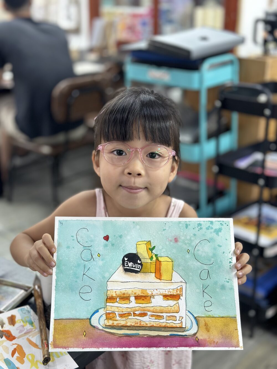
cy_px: 184
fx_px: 512
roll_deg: -1.0
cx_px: 138
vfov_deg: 39.7
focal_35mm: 48
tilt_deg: -22.0
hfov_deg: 30.3
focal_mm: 6.86
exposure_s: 1/50
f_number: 1.78
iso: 100
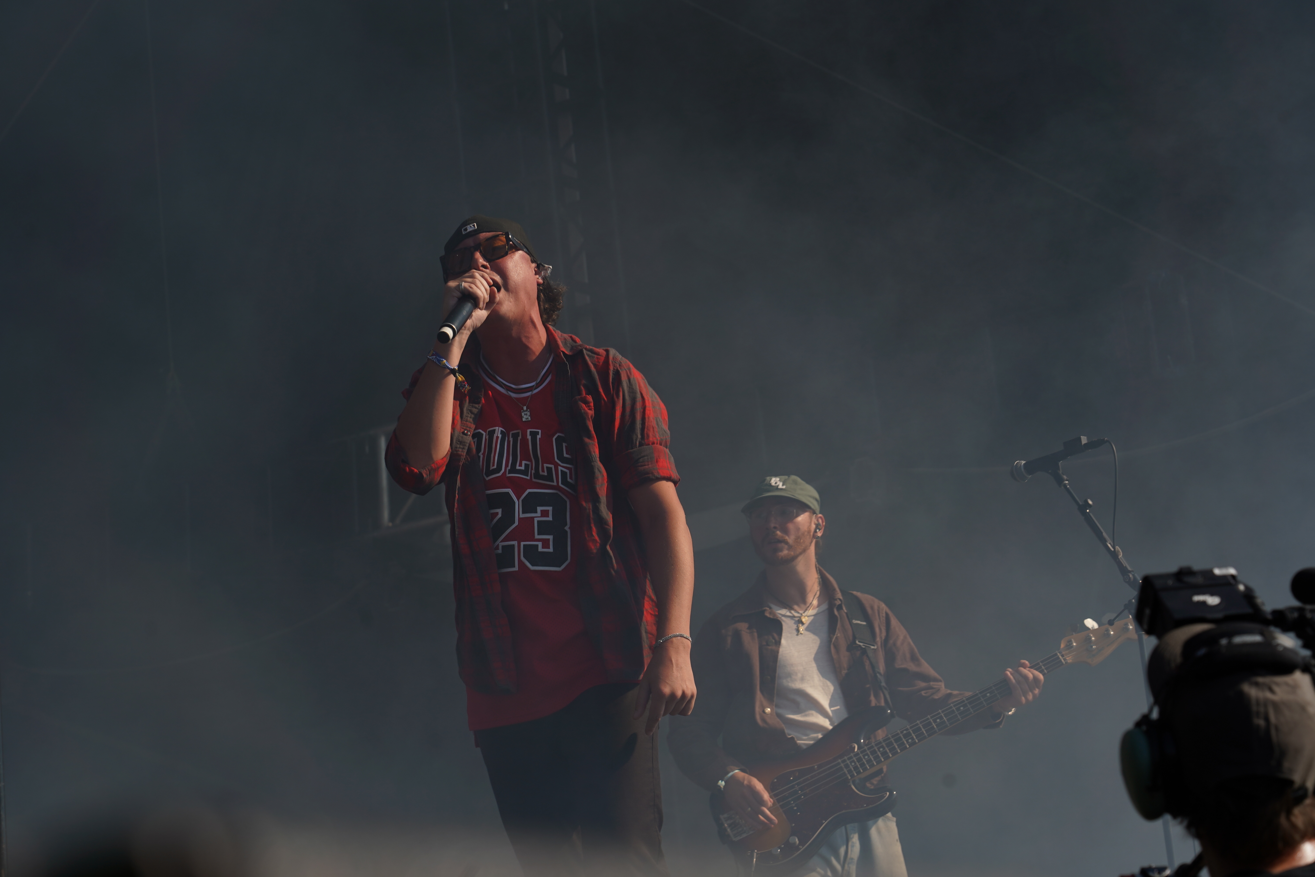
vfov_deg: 13.0
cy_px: 438
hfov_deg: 19.5
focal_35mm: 105
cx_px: 658
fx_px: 3835
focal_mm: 105
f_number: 8
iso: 100
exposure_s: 1/500
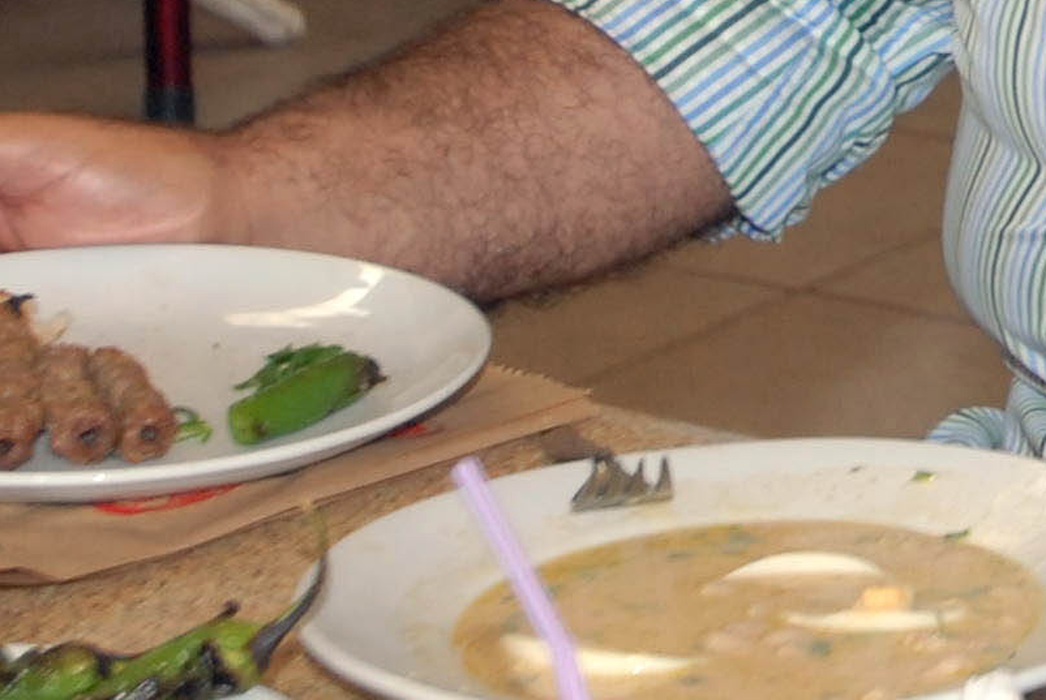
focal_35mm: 253
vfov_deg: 5.3
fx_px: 7372
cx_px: 2023
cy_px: -697
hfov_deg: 7.8
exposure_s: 1/60
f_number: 4
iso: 400
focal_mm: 35
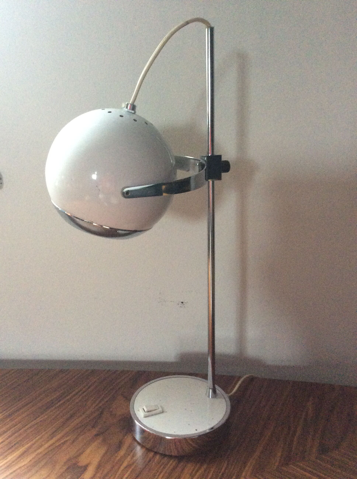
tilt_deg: -14.2
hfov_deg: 44.1
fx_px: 441
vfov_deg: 56.9
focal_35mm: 32
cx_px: 178
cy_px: 240
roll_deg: +0.0
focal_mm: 3.3
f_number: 2.4
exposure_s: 1/20
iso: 250
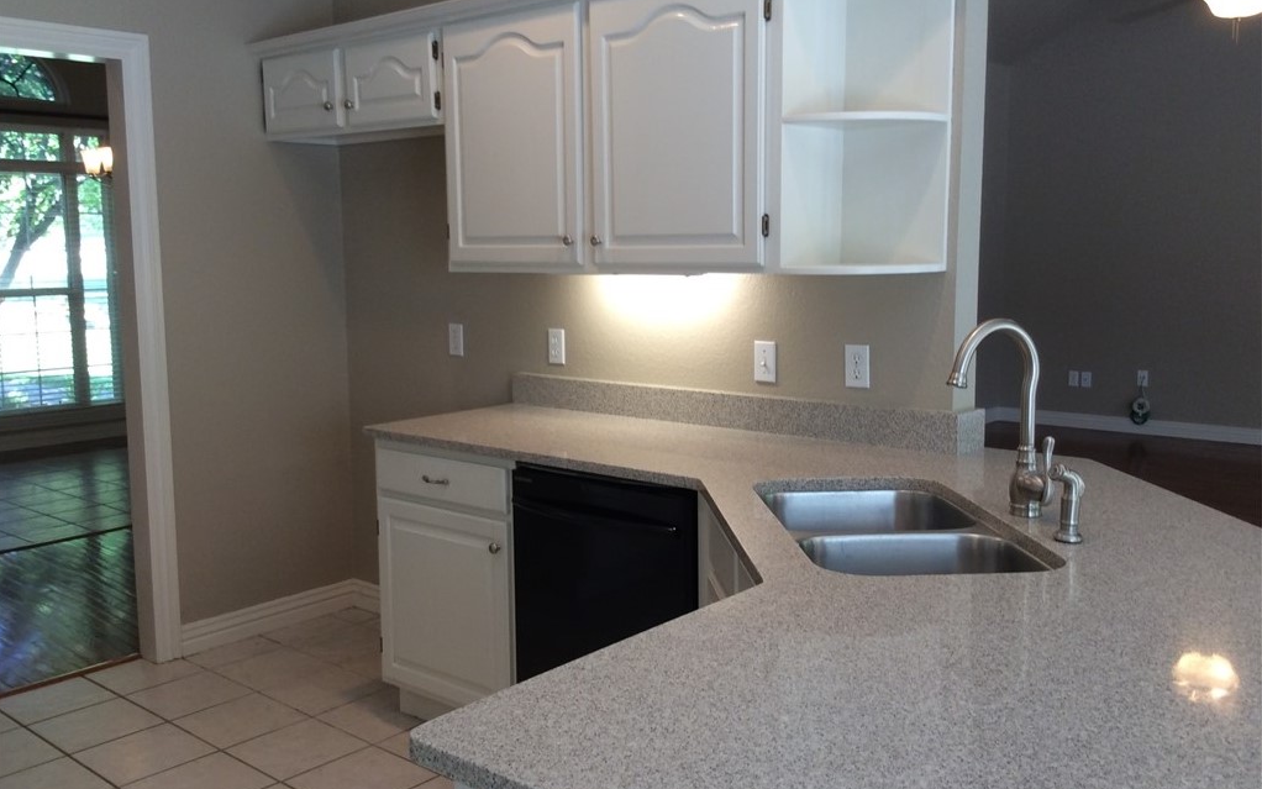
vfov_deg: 37.3
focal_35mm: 34
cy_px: 390
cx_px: 630
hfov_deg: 56.7
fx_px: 1170
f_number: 2.4
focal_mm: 3.3
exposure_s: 1/30
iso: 40
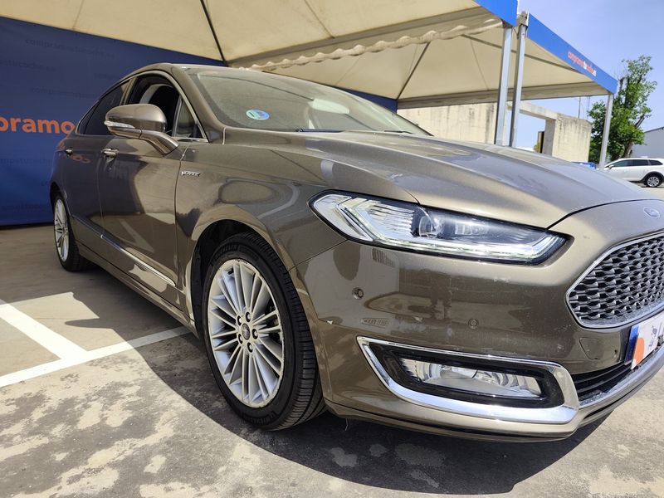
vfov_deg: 58.9
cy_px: 249
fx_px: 441
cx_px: 332
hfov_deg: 73.9
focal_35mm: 23
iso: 50
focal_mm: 6.19
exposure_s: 1/823
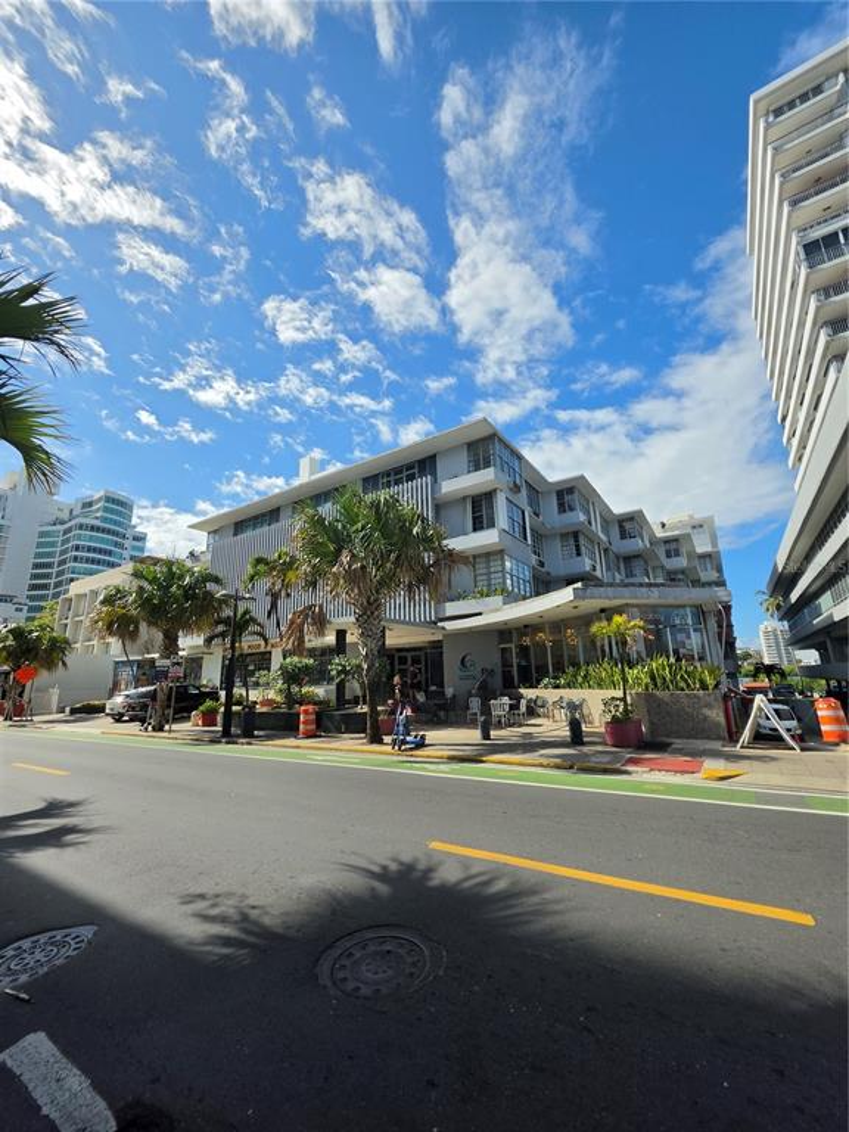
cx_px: 424
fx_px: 425
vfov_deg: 106.2
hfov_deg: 89.9
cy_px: 566
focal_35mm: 13
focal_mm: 2.2
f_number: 1.9
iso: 32
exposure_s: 1/2175
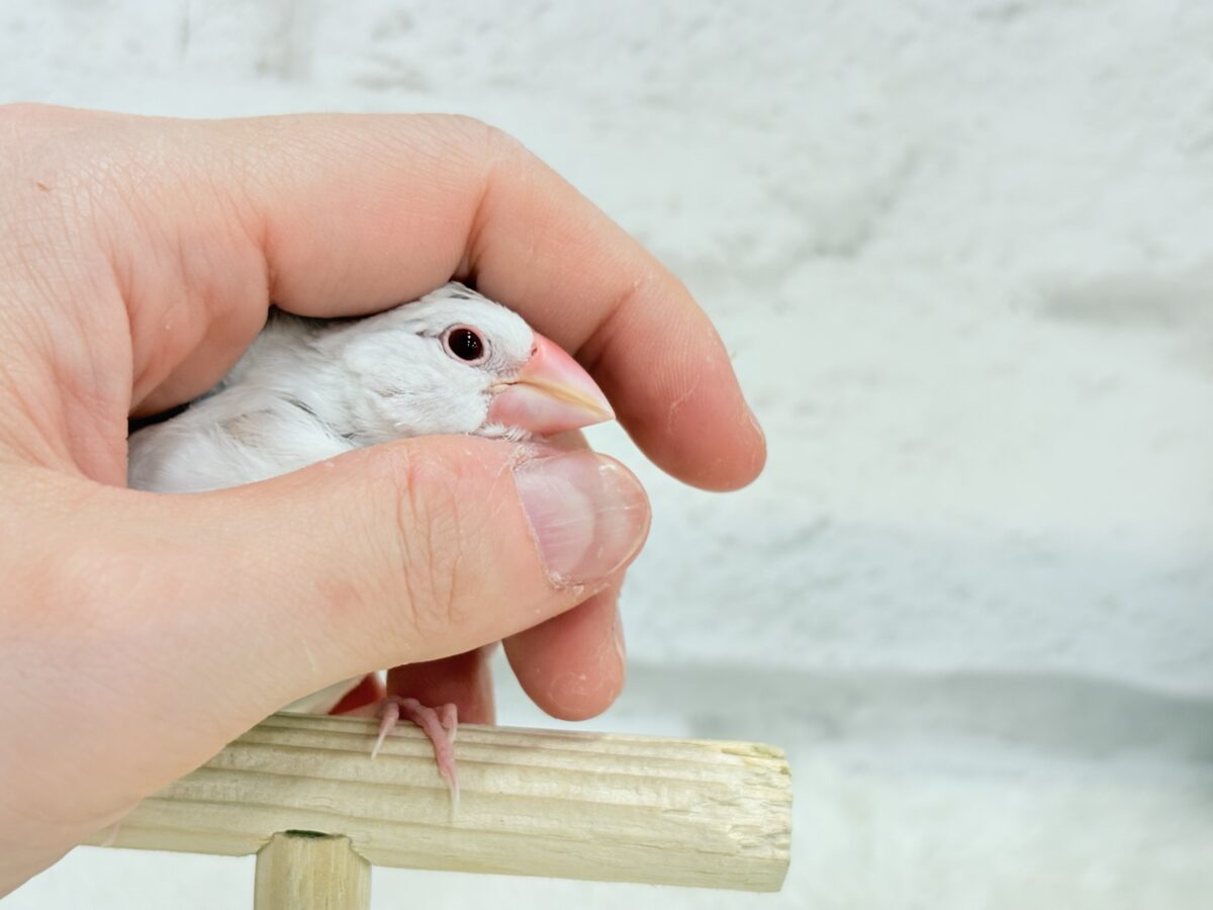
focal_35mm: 52
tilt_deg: -16.2
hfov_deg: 36.8
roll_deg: -4.9
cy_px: 455
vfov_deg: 28.0
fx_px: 1822
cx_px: 606
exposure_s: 1/100
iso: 80
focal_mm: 5.96
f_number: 1.6
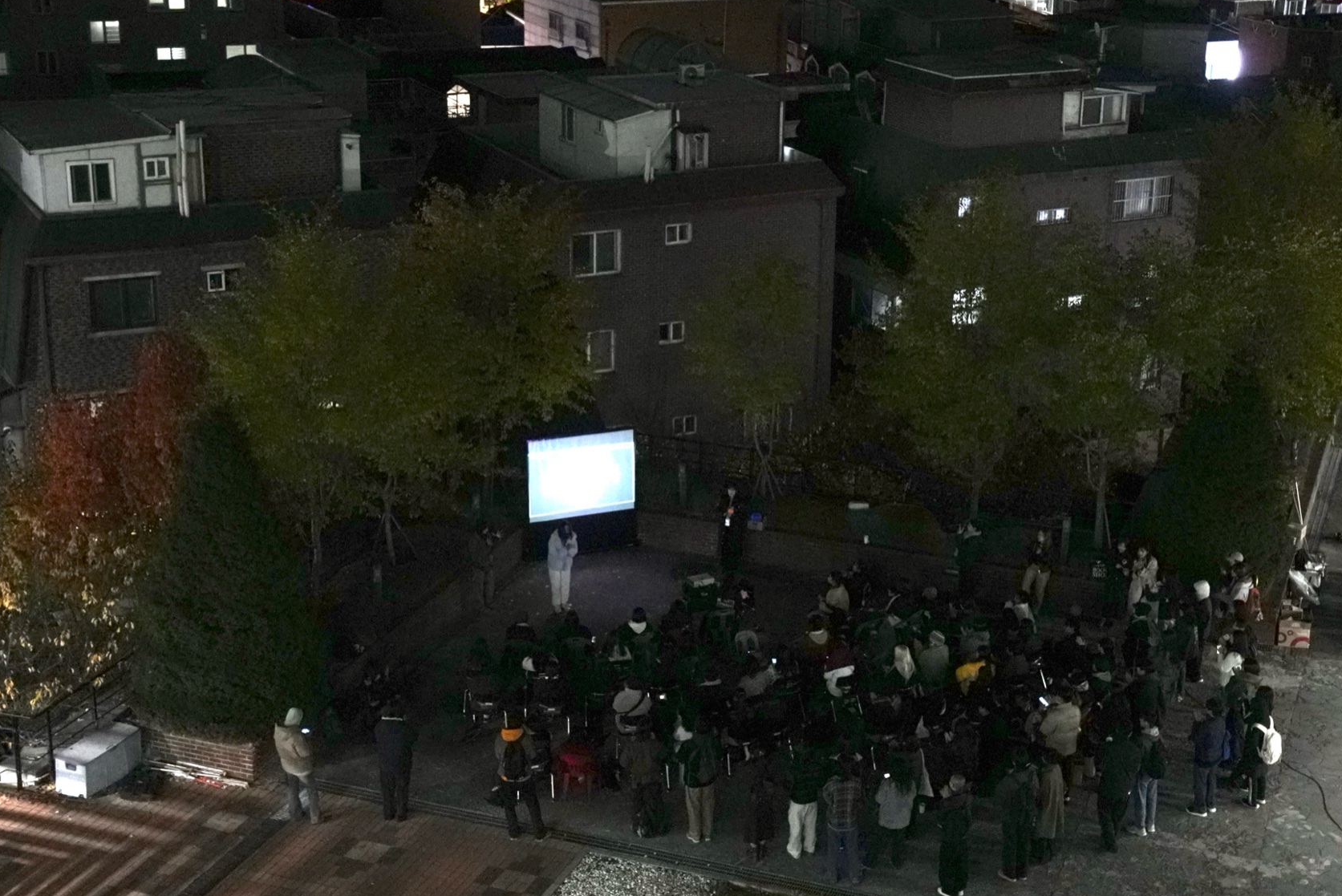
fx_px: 2051
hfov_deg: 36.2
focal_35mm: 55
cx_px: 736
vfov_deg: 24.6
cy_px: 384
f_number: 4.5
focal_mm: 46
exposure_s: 1/60
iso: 12800
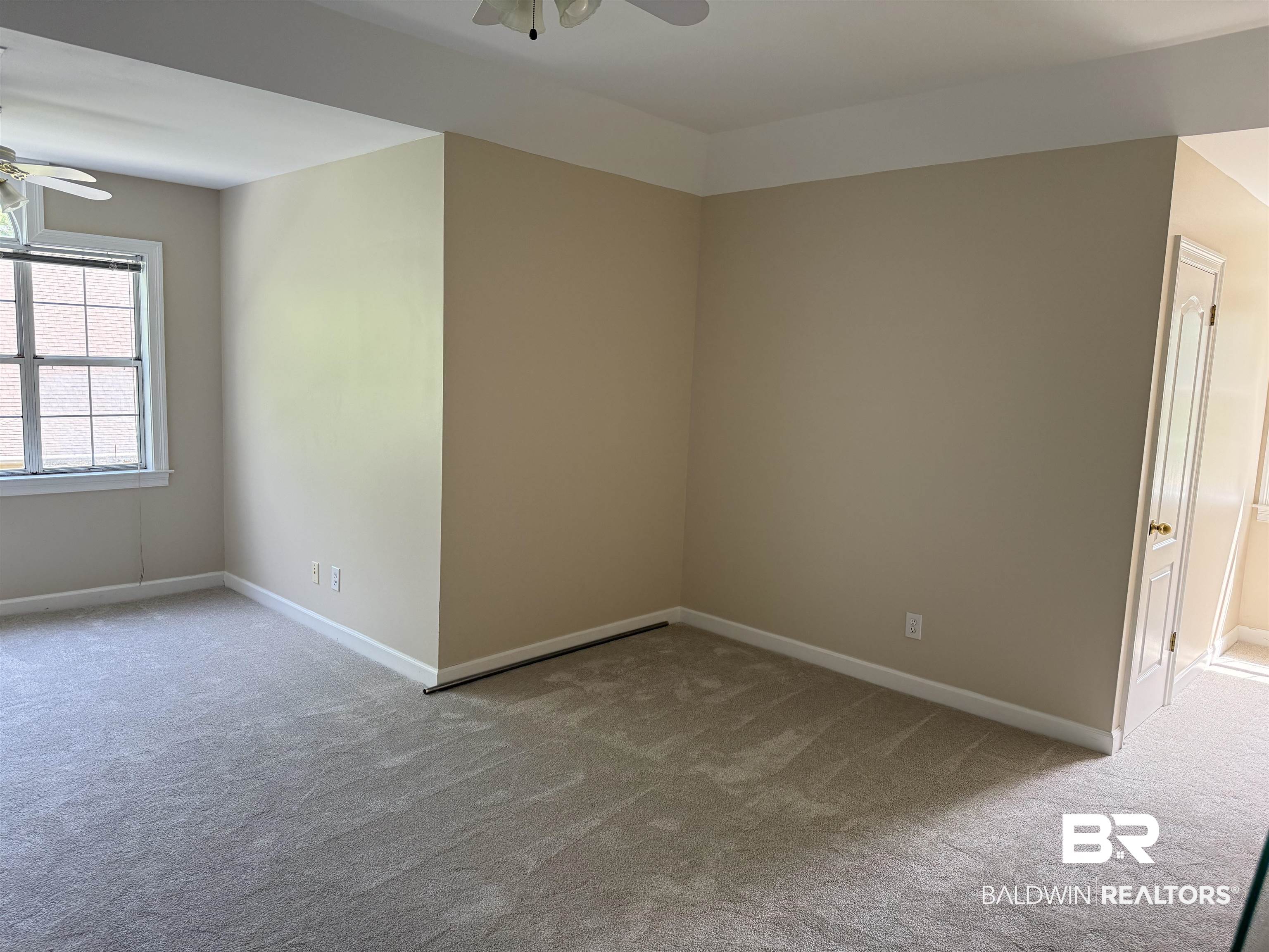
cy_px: 476
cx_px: 634
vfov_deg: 56.8
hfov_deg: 71.6
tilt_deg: -6.0
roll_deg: -2.9
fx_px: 880
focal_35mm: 24
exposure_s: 1/212
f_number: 1.78
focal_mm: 6.76
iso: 200
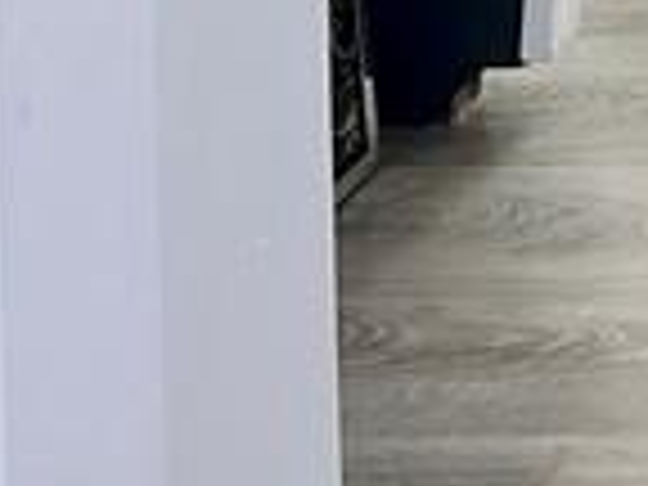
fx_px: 3201
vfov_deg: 7.3
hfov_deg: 9.3
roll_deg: -0.4
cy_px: -1130
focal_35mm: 171
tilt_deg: -1.7
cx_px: 1926
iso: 80
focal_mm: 6.86
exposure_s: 1/120
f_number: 1.78
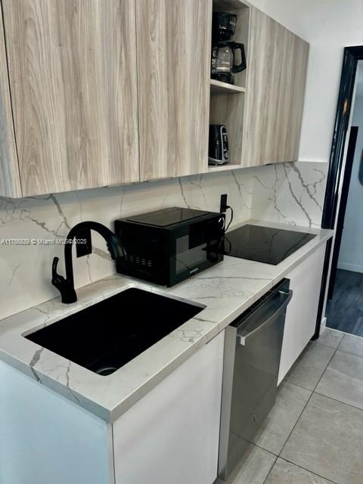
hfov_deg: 53.1
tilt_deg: -16.8
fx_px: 364
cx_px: 182
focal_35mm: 26
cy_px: 242
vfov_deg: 67.3
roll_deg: -0.5
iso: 100
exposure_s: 1/120
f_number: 1.6
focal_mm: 5.1
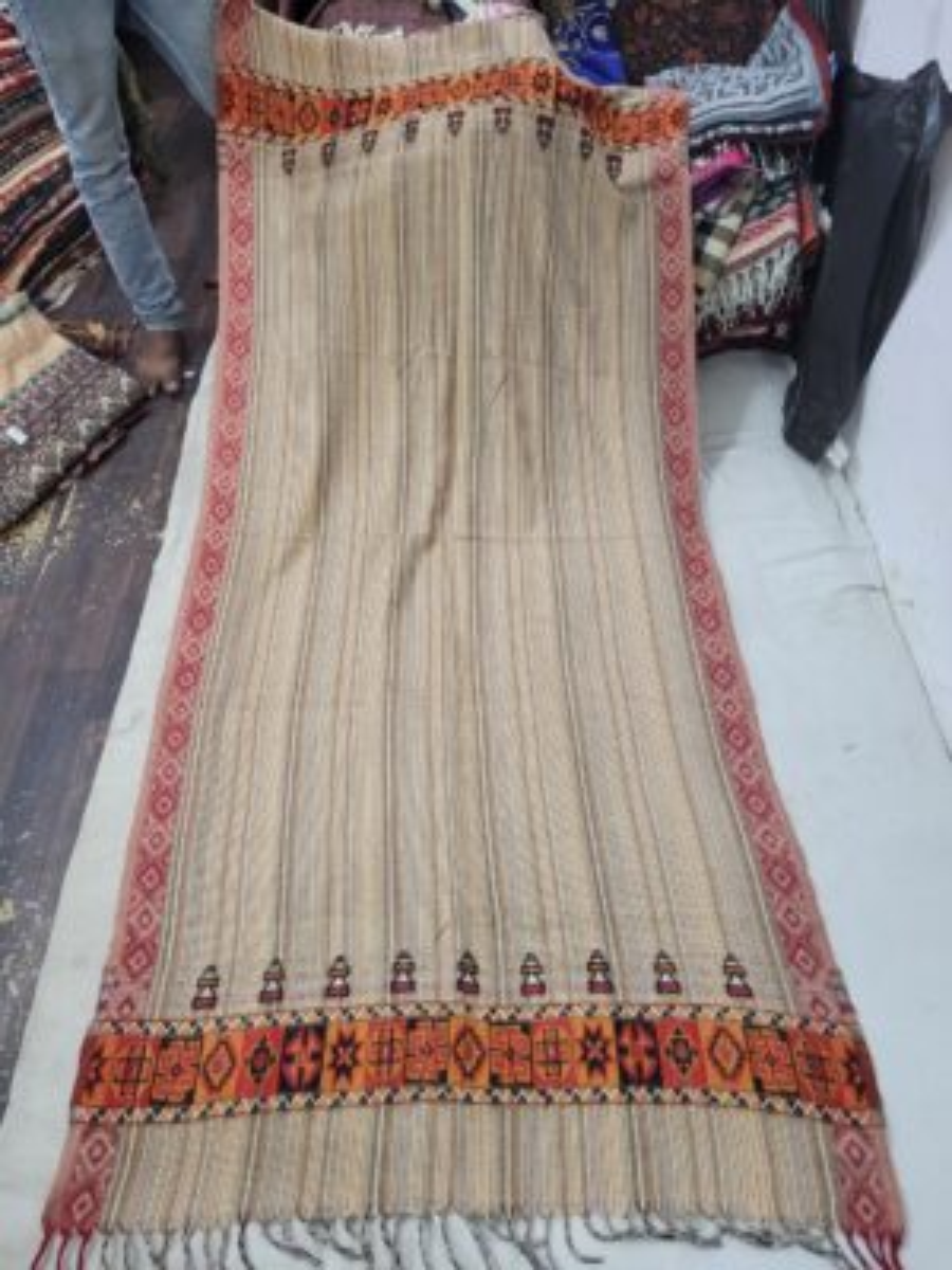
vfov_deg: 67.3
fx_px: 953
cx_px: 476
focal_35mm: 26
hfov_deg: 53.1
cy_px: 635
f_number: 1.8
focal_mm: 5.4
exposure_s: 1/50
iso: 320
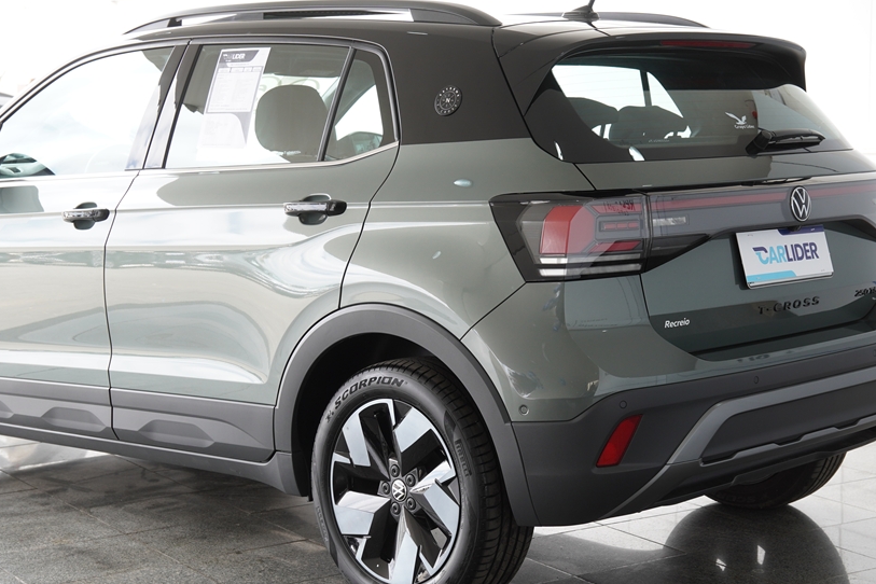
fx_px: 1655
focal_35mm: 68
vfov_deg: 20.0
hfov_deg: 29.6
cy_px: 300
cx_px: 540
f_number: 4
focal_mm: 36
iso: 200
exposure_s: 1/125
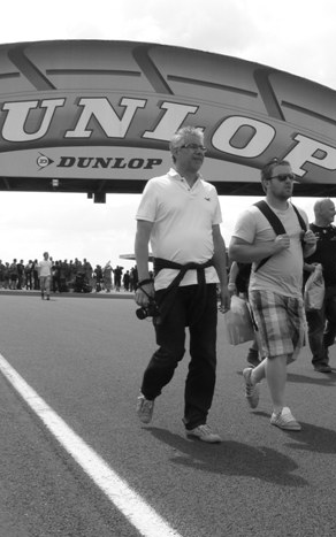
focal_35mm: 52
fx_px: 762
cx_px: 145
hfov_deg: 24.9
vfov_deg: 38.9
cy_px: 265
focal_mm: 6
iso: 100
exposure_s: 1/320
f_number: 8
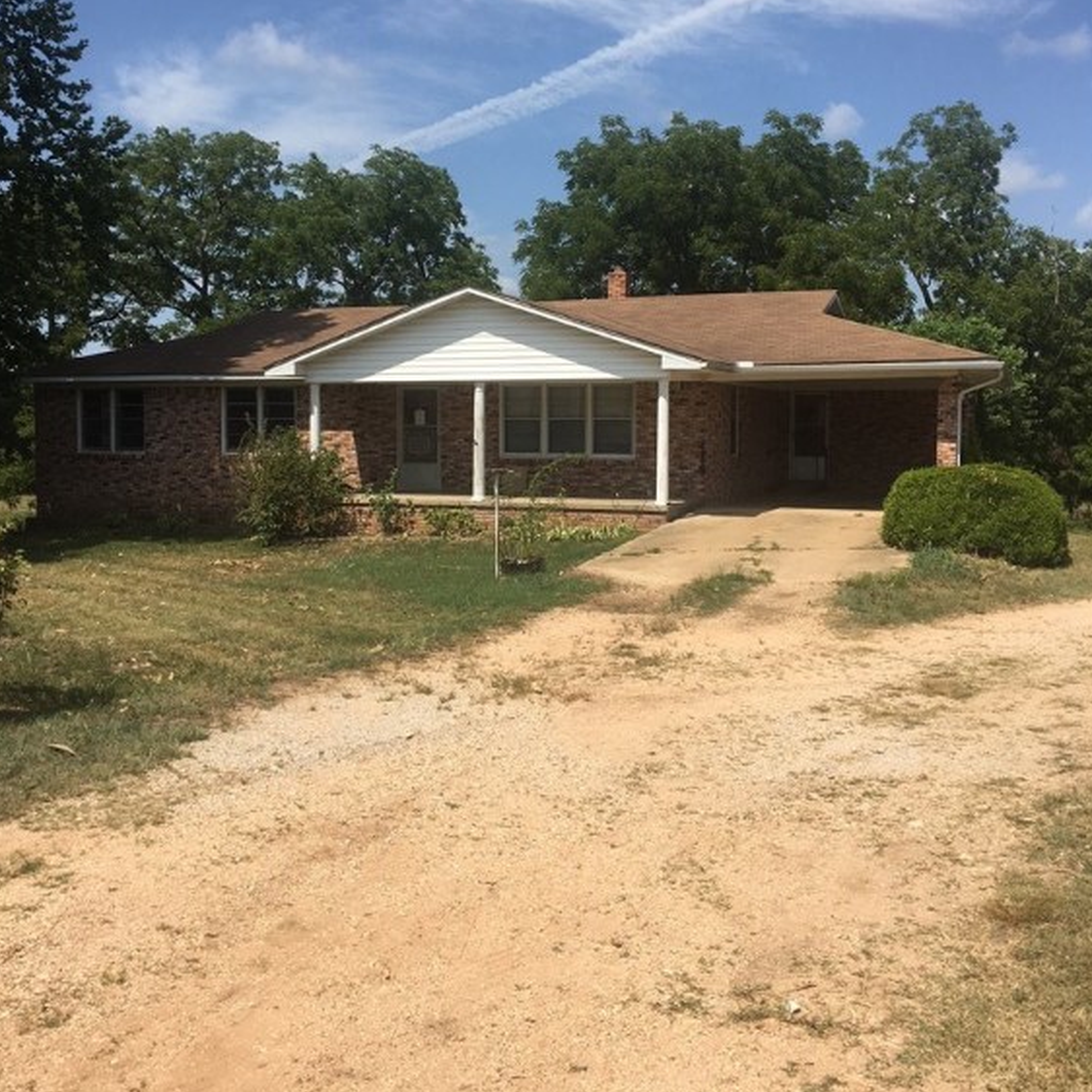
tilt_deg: -2.0
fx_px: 1249
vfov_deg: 47.1
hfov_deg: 47.2
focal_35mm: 35
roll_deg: -0.8
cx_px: 546
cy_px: 480
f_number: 2.2
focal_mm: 4.15
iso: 25
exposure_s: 1/2079
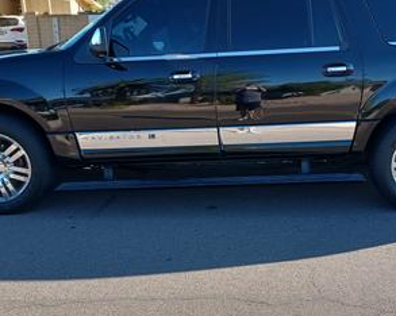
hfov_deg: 43.6
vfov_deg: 35.6
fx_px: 492
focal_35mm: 42
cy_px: 170
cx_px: 243
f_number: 1.8
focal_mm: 4.6
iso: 32
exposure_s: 1/118
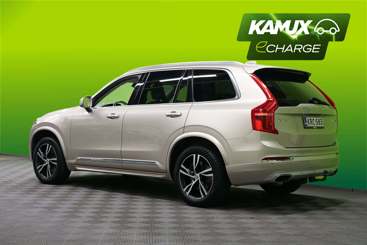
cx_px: 184
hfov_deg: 30.1
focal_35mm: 67
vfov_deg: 20.3
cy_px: 122
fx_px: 683
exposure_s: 1/50
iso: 800
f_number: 5.6
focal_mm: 67
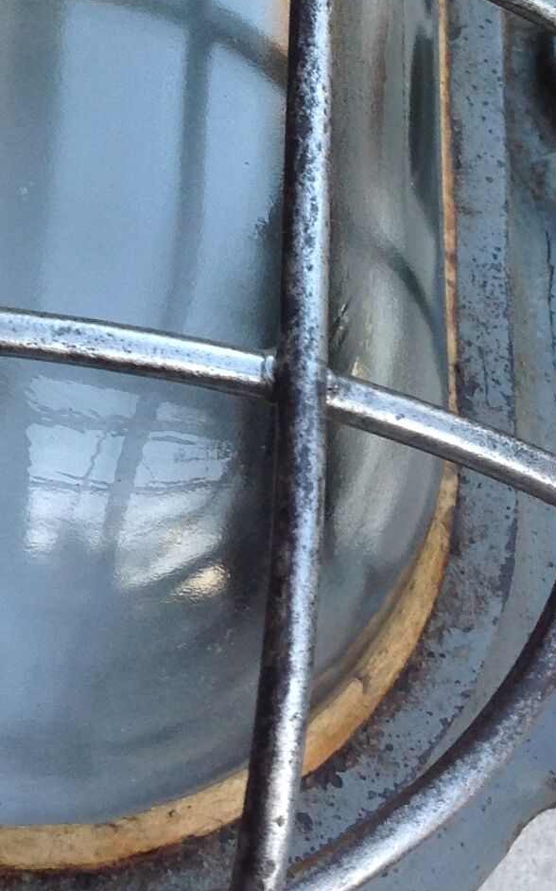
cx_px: 83
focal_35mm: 102
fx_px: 2473
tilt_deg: -54.8
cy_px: -9
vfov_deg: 19.8
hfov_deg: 12.7
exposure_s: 1/60
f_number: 2.4
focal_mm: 4.28
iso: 50
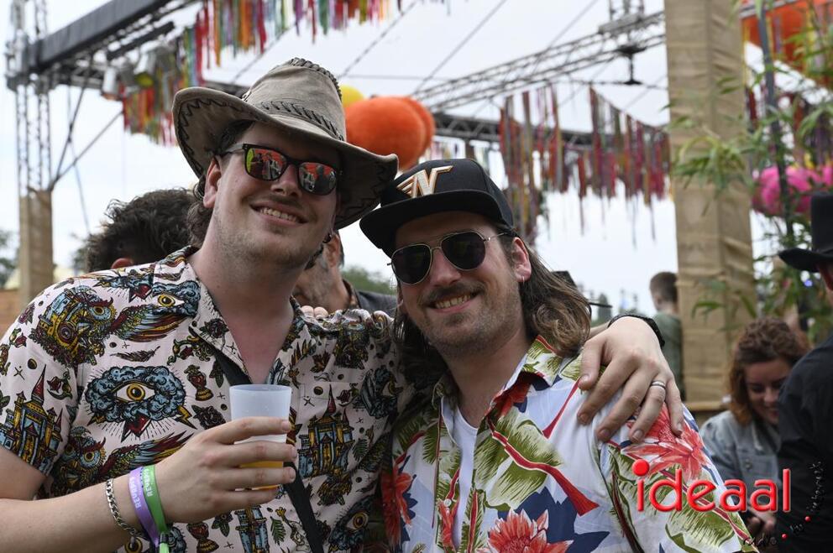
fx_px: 1202
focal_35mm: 52
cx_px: 416
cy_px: 276
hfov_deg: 38.2
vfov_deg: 25.9
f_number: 5.6
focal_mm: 52
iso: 160
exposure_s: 1/250
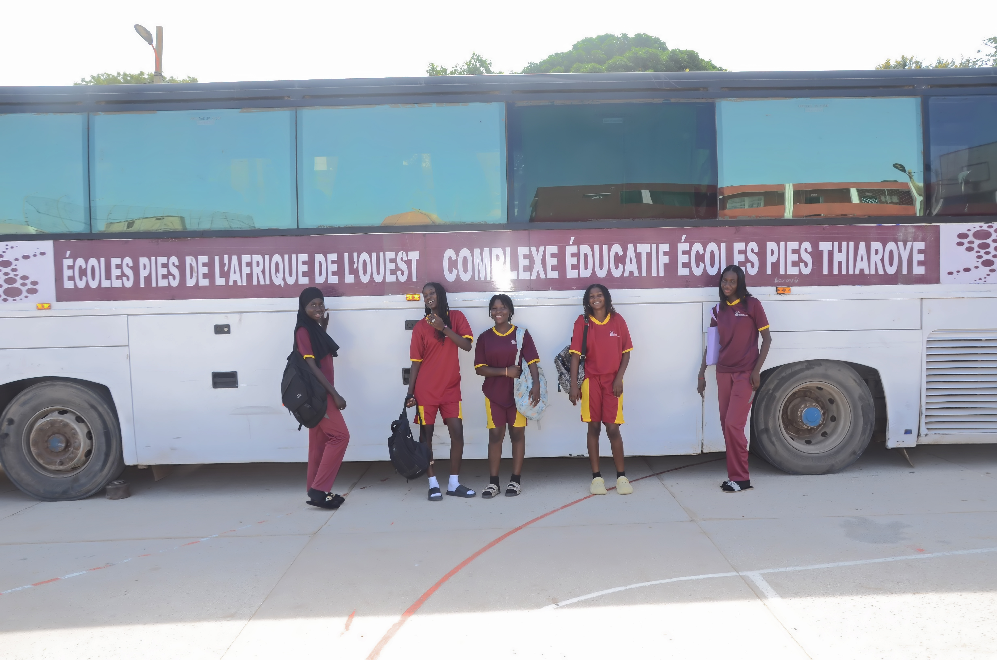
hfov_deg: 57.3
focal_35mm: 33
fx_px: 912
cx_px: 498
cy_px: 330
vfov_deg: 39.8
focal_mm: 22
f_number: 7.1
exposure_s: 1/160
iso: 200
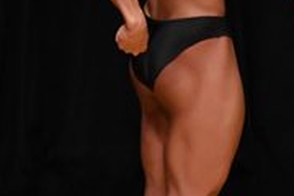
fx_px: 8966
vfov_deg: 1.3
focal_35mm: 1098
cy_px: 70
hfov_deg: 1.9
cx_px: -195
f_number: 5.6
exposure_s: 1/400
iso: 3200
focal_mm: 170
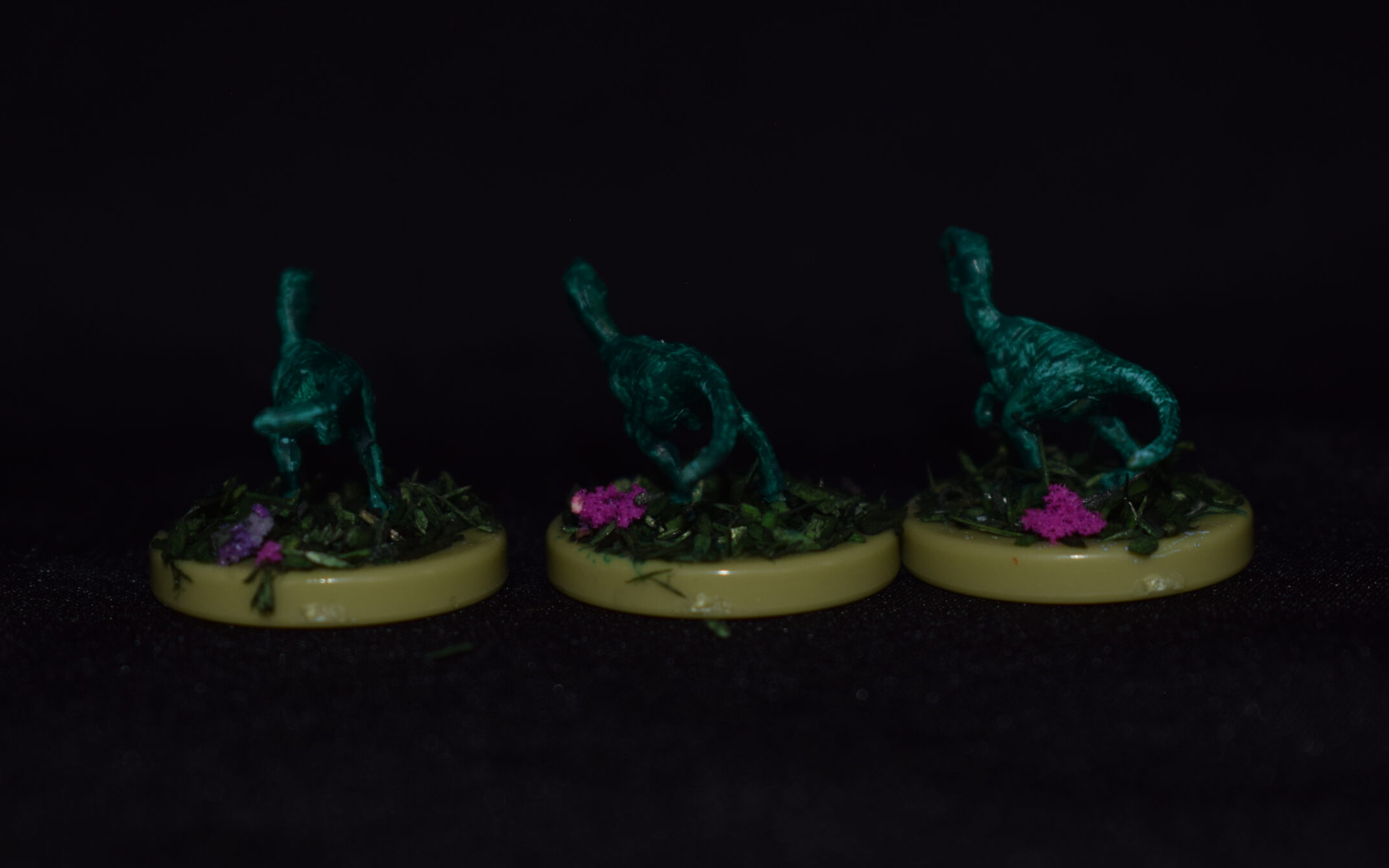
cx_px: 676
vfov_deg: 13.1
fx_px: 3771
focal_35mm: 100
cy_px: 417
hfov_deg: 20.9
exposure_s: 1/30
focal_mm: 55
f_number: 5.6
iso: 200
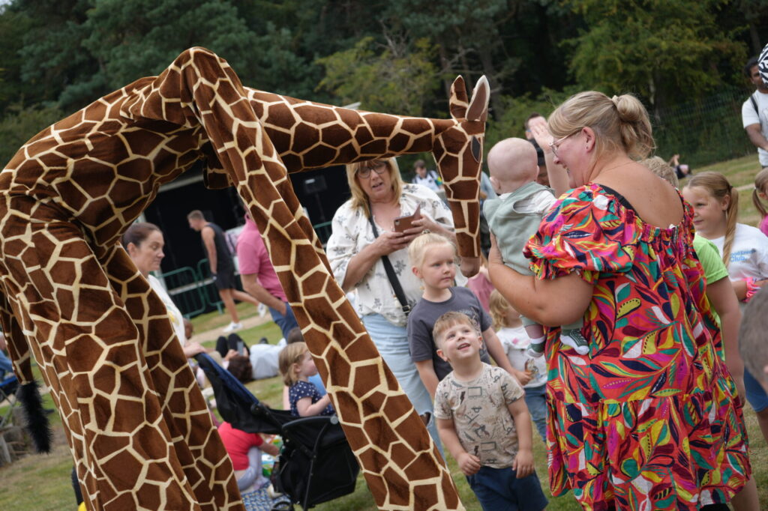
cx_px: 384
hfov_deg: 38.9
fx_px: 1088
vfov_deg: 26.5
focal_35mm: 51
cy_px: 256
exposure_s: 1/160
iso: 125
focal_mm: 51
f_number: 4.5
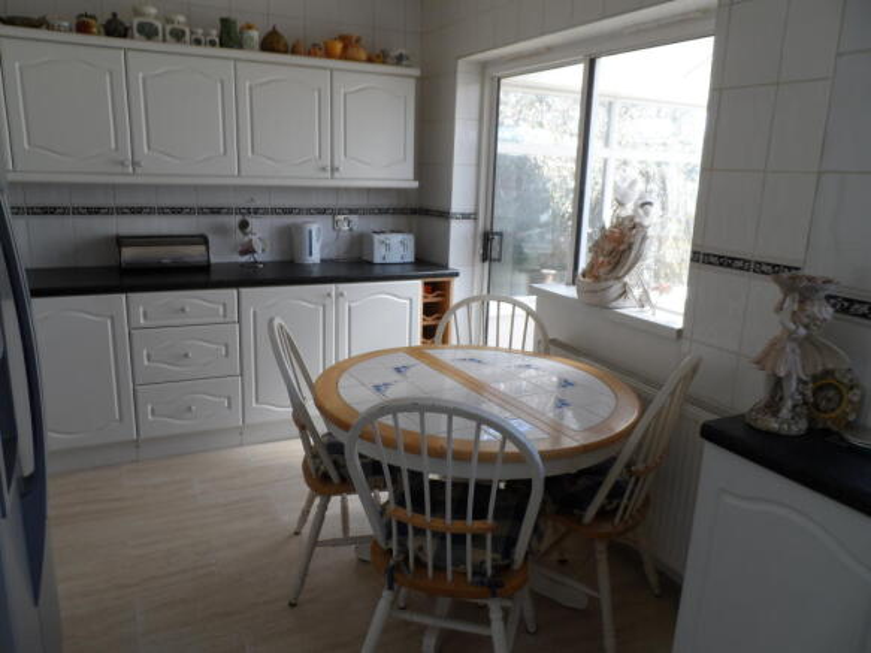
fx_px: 604
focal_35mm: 24
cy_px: 326
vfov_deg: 56.8
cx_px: 436
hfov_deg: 71.6
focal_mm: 4
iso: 80
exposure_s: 1/45
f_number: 3.2
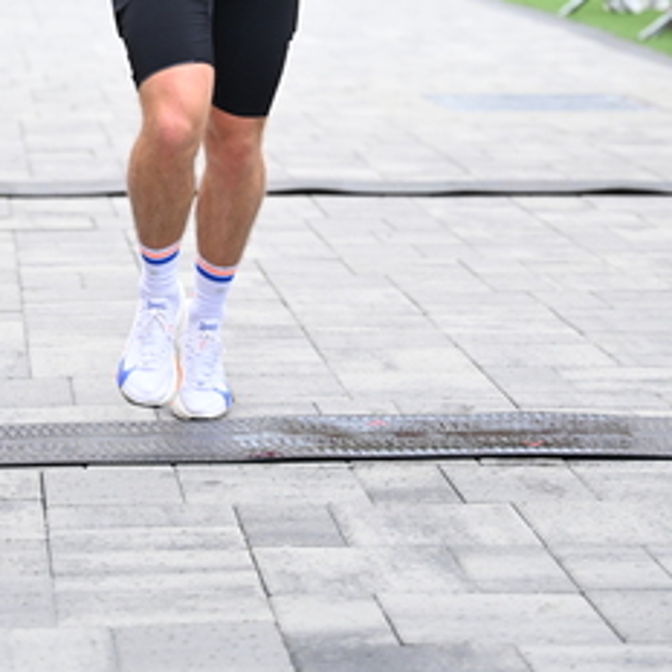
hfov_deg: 12.4
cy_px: -101
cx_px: 248
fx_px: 3097
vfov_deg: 12.1
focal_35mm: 141
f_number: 2.8
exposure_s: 1/1250
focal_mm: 70
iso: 1600
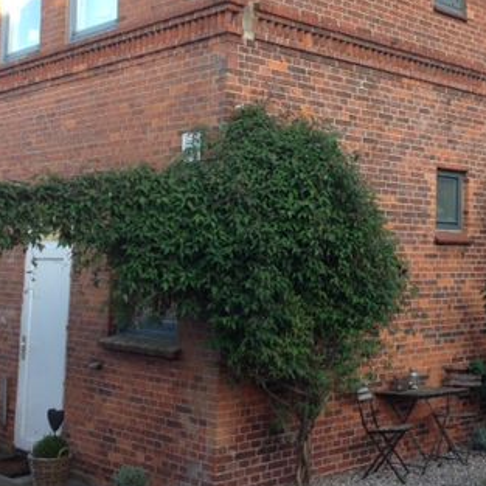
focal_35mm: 56
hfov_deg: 30.4
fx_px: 890
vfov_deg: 30.4
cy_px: 182
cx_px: 312
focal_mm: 4.12
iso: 50
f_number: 2.4
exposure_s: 1/153
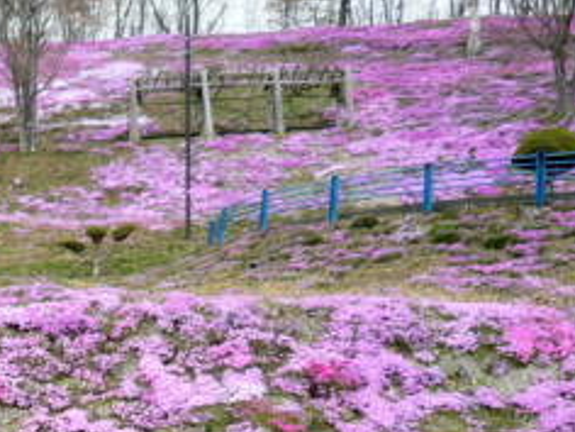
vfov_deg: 17.0
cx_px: -78
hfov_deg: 21.9
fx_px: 1395
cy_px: 466
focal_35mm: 84
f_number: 2.8
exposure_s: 1/320
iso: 100
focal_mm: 5.5
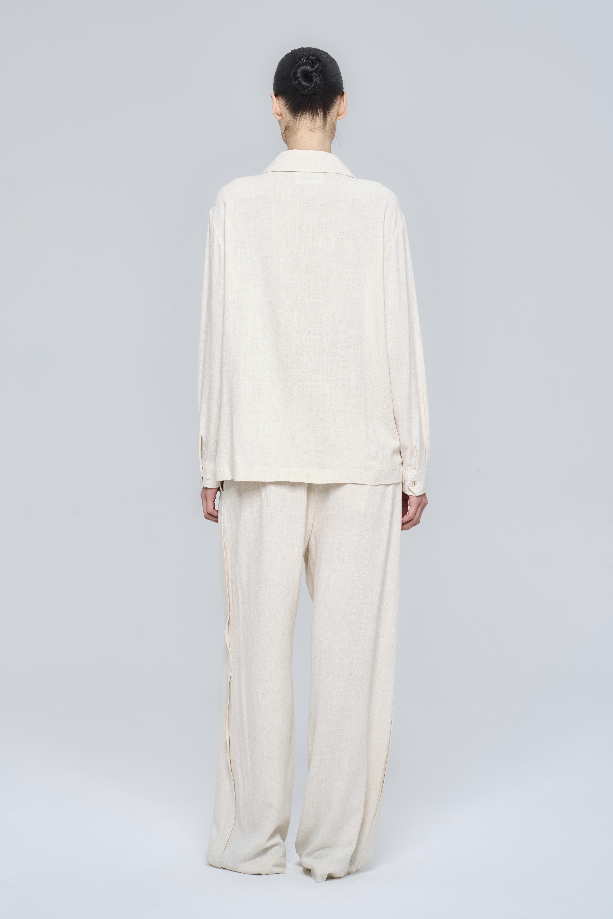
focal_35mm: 85
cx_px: 306
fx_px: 2171
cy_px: 460
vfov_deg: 23.9
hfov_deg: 16.1
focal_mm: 85
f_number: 8
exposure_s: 1/125
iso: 200
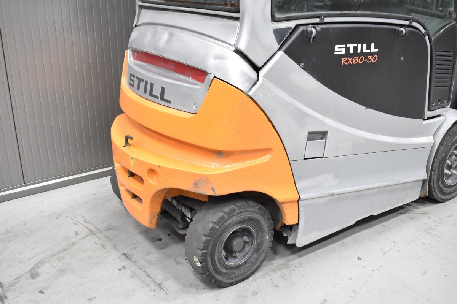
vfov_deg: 36.9
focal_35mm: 36
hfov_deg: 53.1
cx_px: 228
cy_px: 152
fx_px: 457
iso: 1600
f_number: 4.5
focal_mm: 24
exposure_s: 1/30
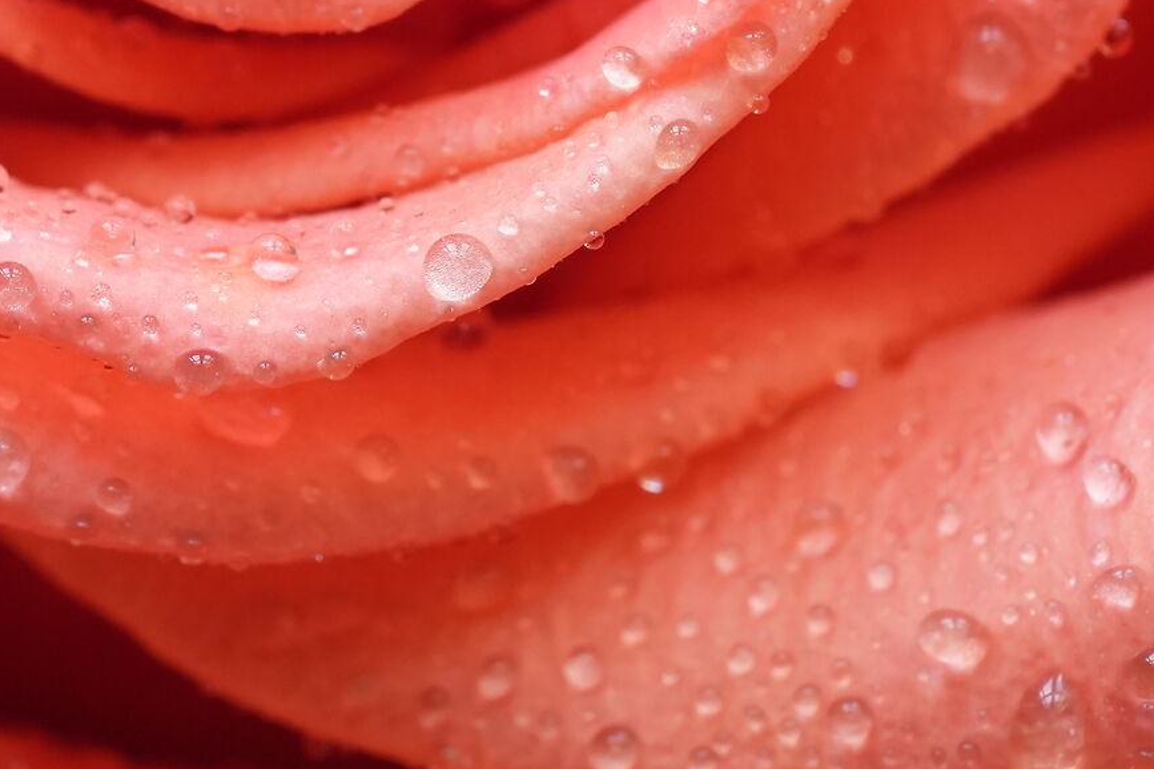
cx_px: 134
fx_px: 7981
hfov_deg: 8.2
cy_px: -249
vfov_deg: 5.5
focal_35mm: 249
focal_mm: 90
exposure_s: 1/15
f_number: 10
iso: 2000
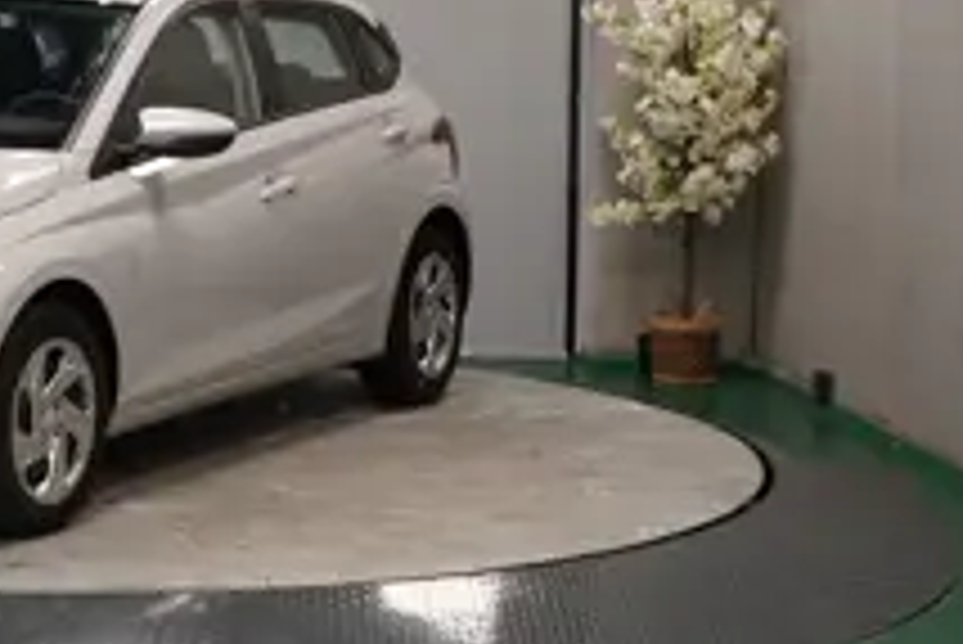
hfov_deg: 20.8
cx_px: -32
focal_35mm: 94
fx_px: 2516
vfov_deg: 14.5
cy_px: 122
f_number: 4.5
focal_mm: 42
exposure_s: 1/160
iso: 1600
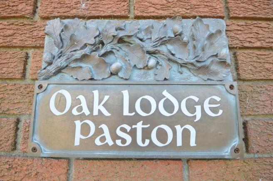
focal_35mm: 15
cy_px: 90
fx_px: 114
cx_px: 136
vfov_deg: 77.2
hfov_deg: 100.4
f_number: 5.6
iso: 200
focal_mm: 10
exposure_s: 1/125
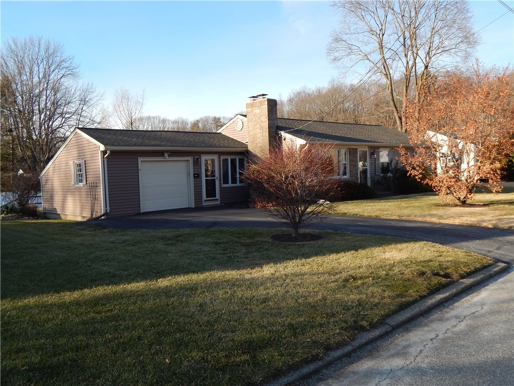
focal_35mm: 31
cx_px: 257
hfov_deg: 58.4
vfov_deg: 45.4
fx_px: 460
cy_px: 193
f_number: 3.2
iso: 125
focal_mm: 5.6
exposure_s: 1/640
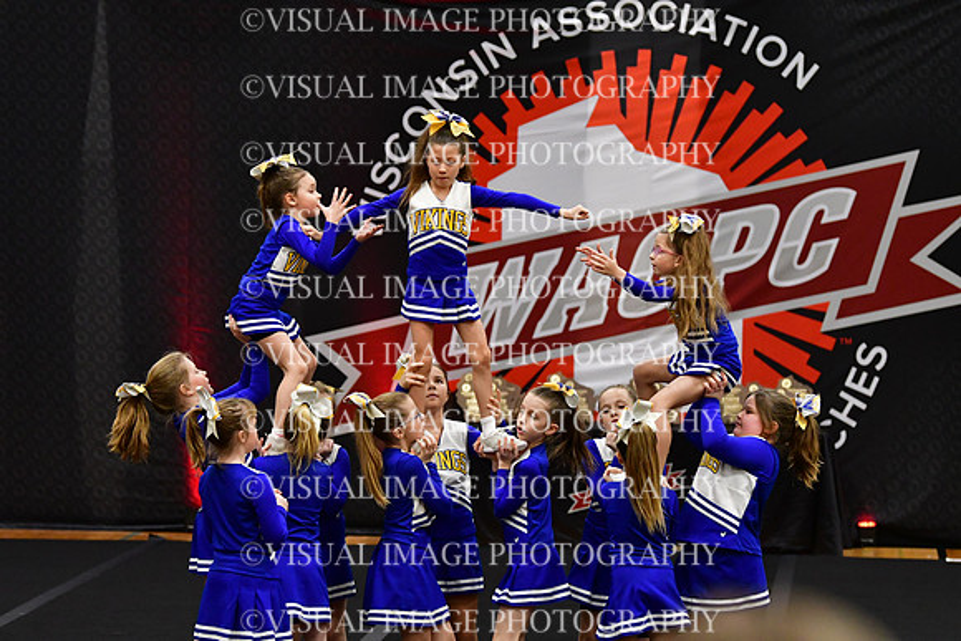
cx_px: 480
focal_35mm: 157
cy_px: 320
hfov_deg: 13.1
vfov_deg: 8.7
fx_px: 4192
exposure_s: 1/800
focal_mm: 105
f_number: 2.8
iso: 4000
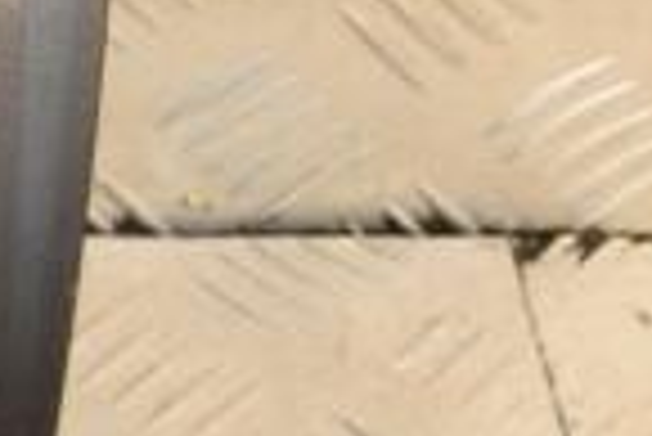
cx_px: -621
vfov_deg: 5.8
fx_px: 4278
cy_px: 81
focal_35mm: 236
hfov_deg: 8.3
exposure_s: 1/160
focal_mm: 38
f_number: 5
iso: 800
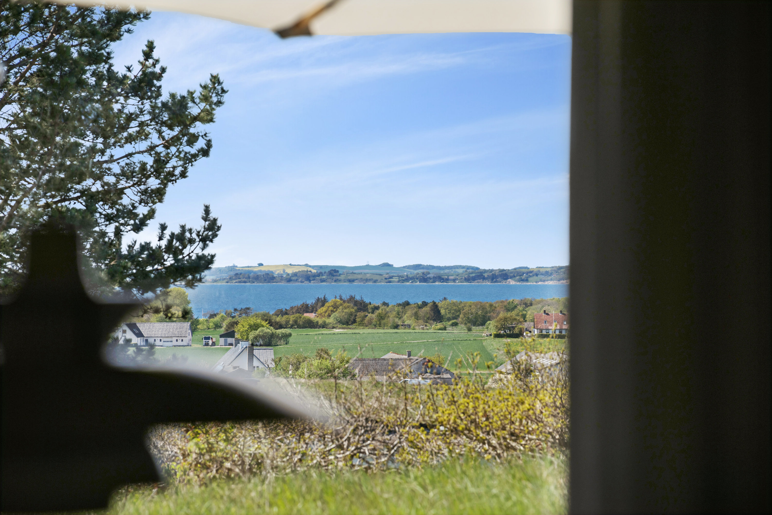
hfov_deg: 13.7
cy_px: 258
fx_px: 3216
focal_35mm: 150
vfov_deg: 9.1
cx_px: 386
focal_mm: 150
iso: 125
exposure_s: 1/800
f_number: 7.1
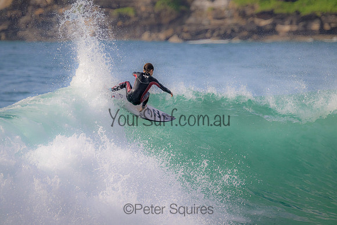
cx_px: 168
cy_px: 112
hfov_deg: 2.6
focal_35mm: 800
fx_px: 7490
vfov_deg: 1.7
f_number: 11
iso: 1600
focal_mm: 800
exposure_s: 1/2000
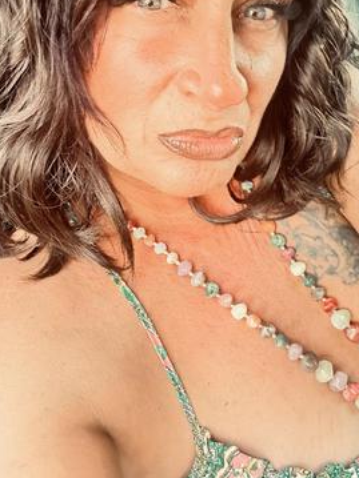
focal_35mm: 39
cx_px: 165
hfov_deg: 36.8
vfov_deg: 47.3
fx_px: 540
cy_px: 171
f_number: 1.9
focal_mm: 2.69
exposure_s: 1/60
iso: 320
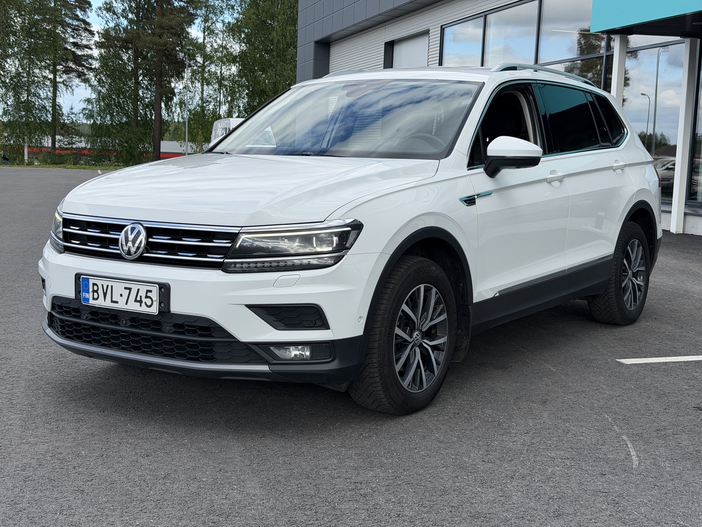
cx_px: 351
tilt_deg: -6.2
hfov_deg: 39.7
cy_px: 264
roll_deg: -2.6
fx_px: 973
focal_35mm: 48
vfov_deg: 30.3
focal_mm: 6.76
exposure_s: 1/2033
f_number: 1.78
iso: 64
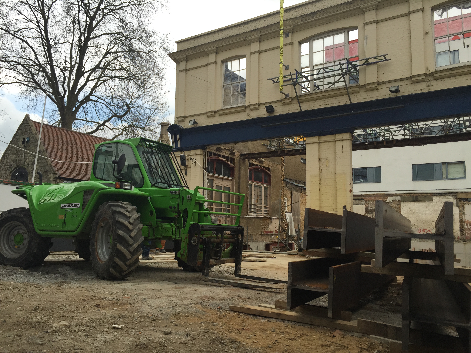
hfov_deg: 61.7
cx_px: 236
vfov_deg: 48.2
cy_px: 176
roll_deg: -1.3
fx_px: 395
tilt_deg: +7.0
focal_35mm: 29
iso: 32
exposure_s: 1/760
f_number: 2.2
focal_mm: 4.15
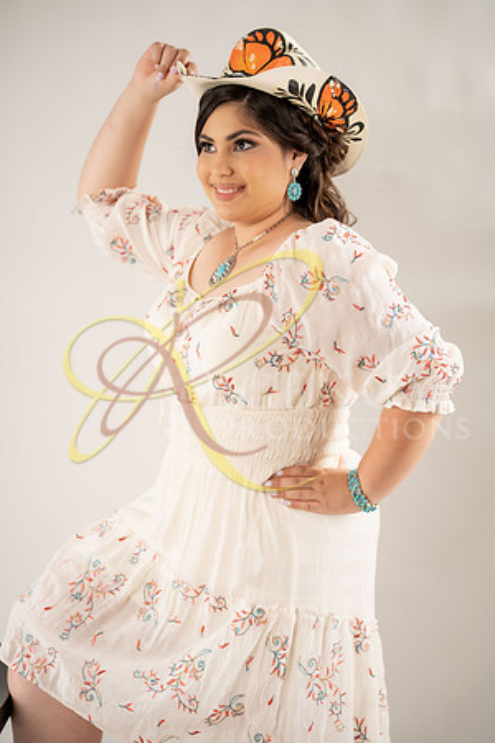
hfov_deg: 20.3
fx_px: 1382
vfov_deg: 30.1
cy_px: 372
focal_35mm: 67
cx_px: 248
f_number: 2.8
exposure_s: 1/320
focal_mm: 67
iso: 250
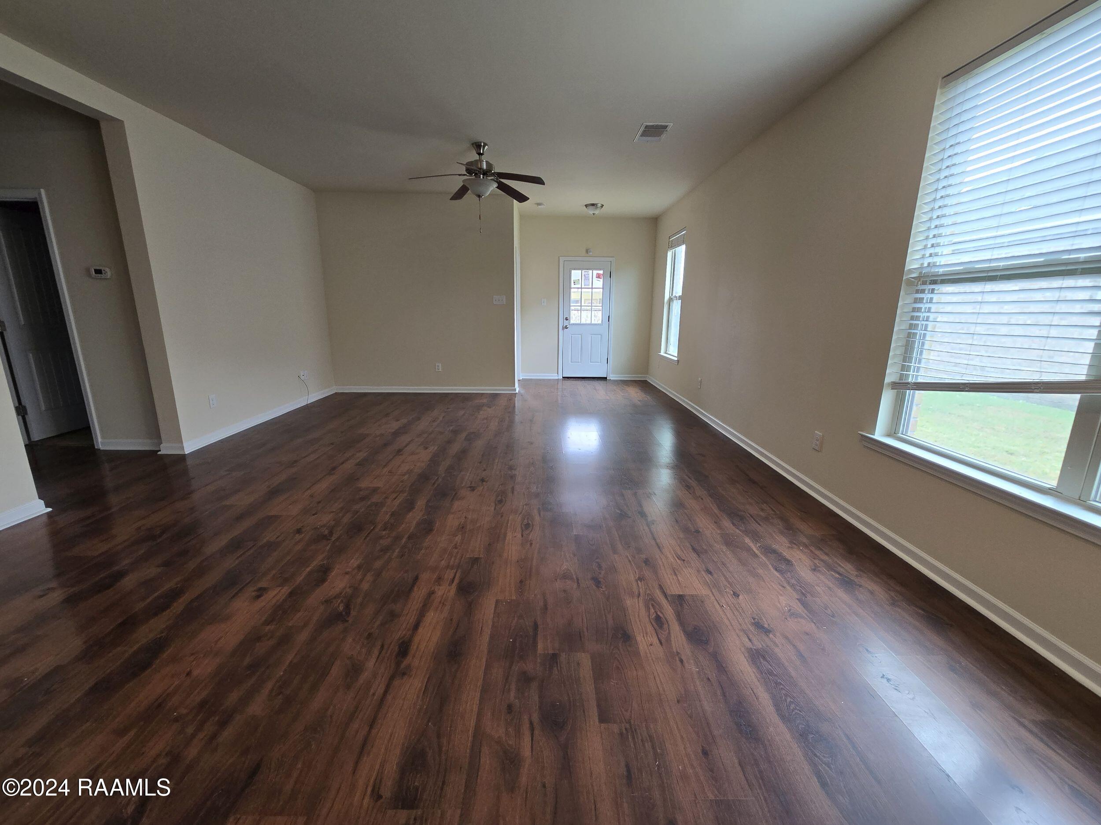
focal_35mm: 13
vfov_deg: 89.9
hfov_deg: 106.2
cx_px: 550
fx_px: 413
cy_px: 412
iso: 160
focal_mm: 2.2
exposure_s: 1/60
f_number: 2.2
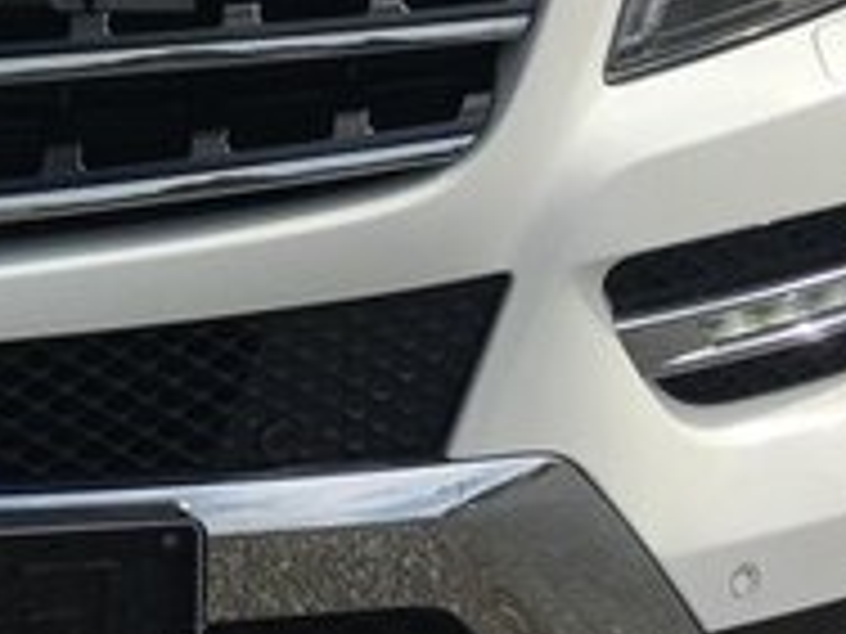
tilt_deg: -8.3
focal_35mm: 102
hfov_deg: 18.0
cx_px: -266
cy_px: -56
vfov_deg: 14.2
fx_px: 2493
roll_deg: +0.7
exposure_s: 1/3077
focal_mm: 4.15
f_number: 2.2
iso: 25
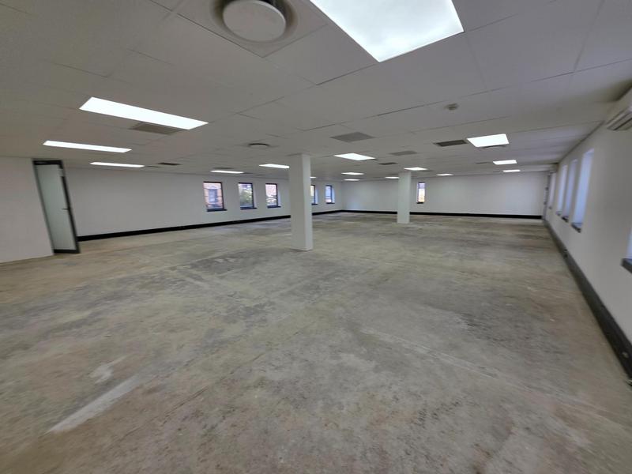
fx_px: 237
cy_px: 237
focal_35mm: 13
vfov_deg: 89.9
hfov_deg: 106.2
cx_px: 316
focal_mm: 2.2
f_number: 1.9
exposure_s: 1/100
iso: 32
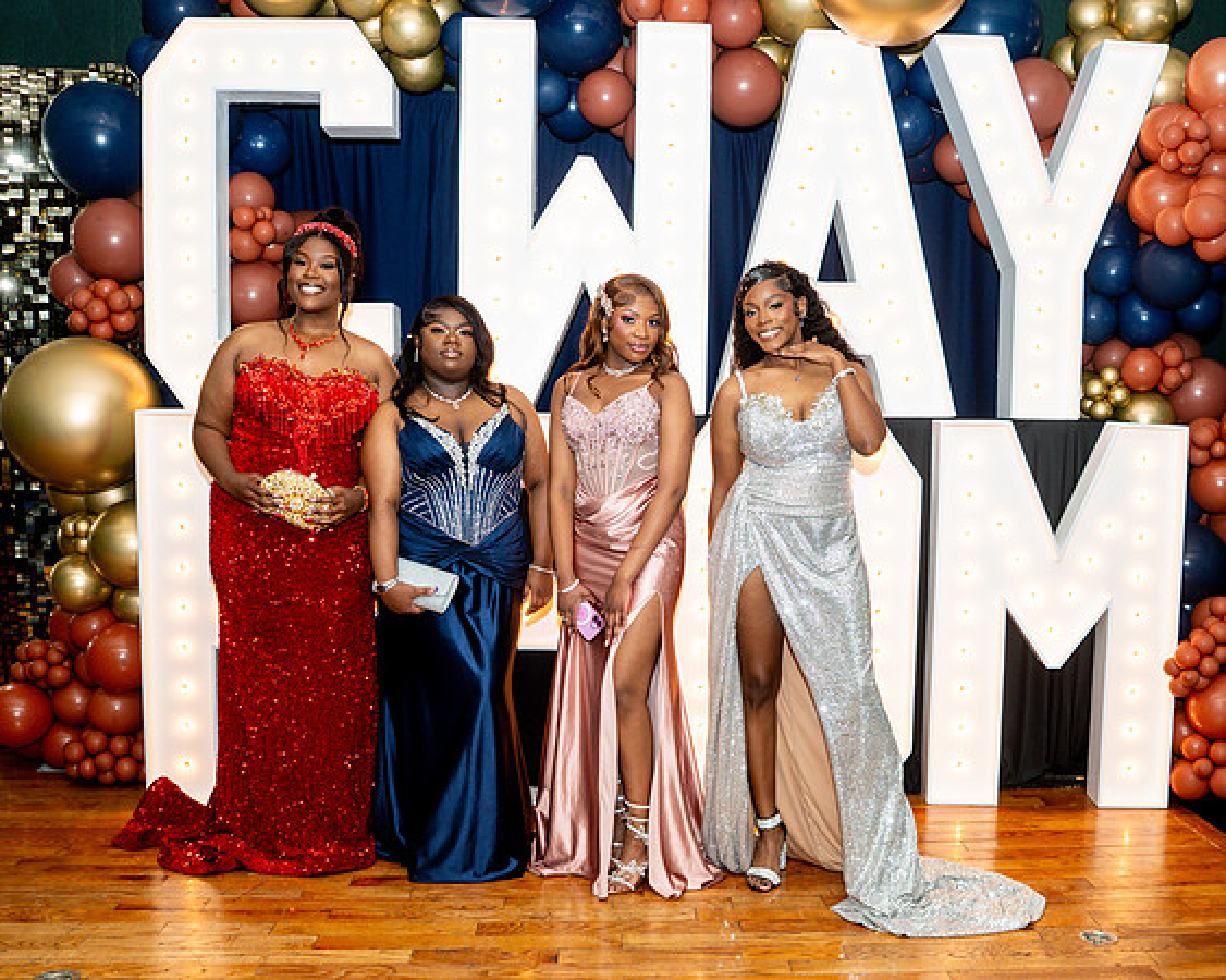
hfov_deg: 50.1
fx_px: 1308
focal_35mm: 36
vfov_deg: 41.0
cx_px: 700
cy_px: 554
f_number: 3.5
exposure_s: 1/125
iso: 500
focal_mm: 28
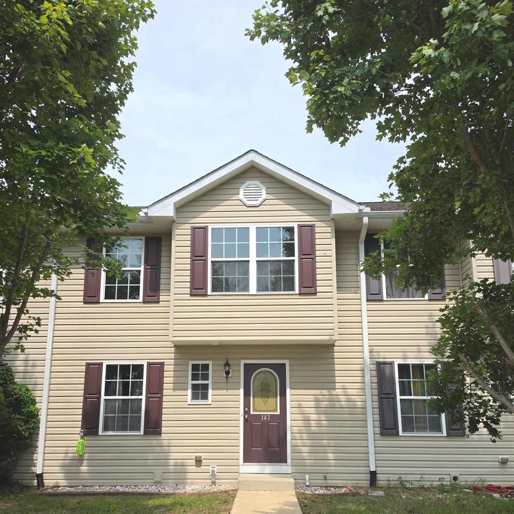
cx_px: 253
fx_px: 470
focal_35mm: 28
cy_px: 328
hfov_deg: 57.3
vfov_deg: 56.5
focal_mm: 6.5
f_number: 1.4
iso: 64
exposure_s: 1/7939
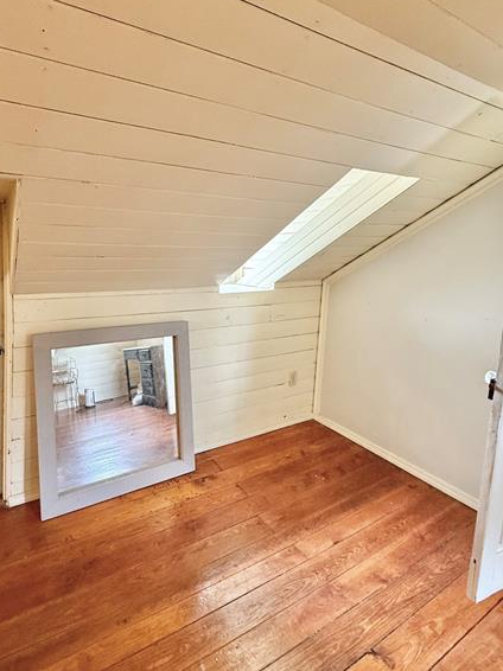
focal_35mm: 19
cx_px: 199
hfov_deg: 67.9
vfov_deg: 84.3
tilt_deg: -4.8
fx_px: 368
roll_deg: -2.1
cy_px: 293
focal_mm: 2.22
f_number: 2.2
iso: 500
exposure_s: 1/60
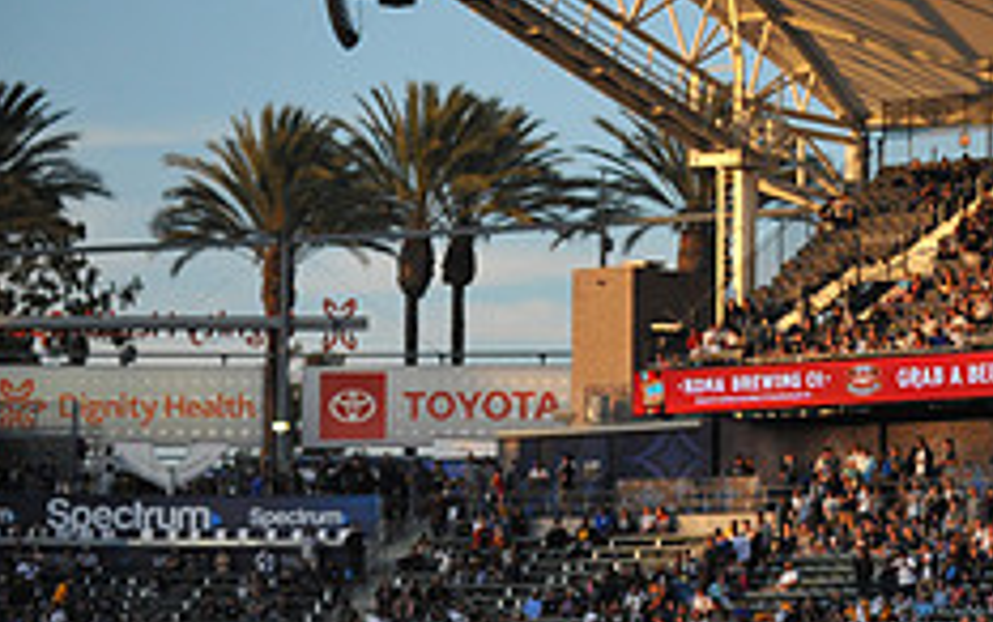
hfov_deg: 9.5
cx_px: 1223
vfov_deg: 6.0
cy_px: 290
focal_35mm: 218
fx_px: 5904
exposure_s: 1/6400
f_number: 2.8
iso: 1600
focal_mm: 86
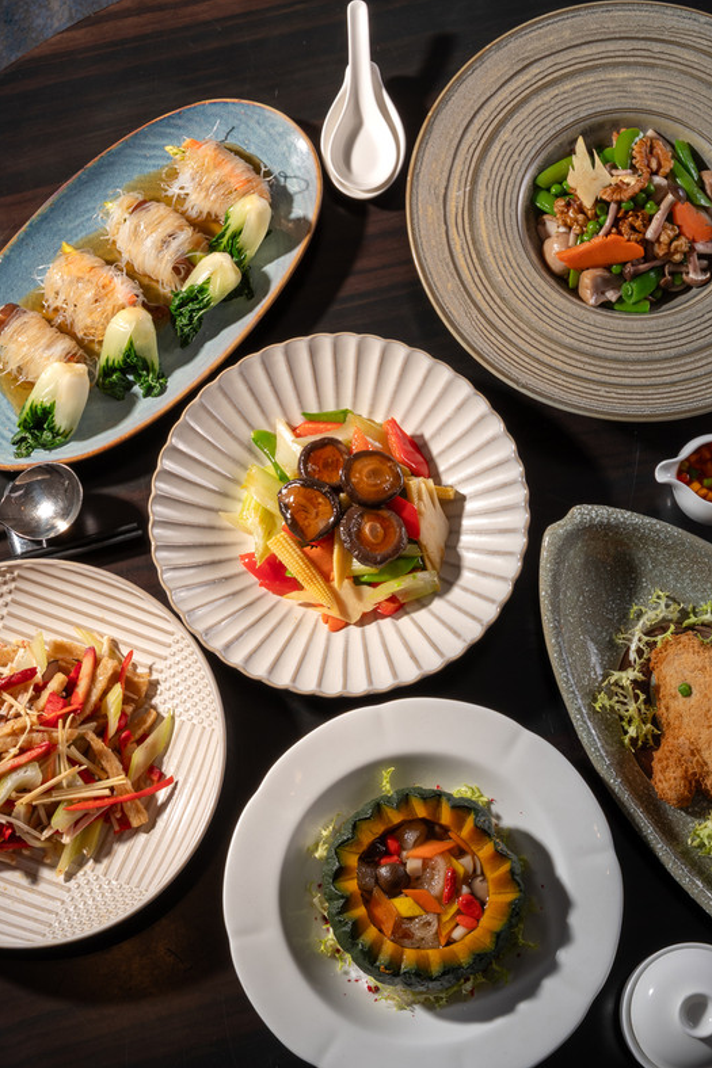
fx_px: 2166
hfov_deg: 18.7
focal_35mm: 73
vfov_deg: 27.7
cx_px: 387
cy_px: 527
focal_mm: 48
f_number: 13
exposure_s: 1/200
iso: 50
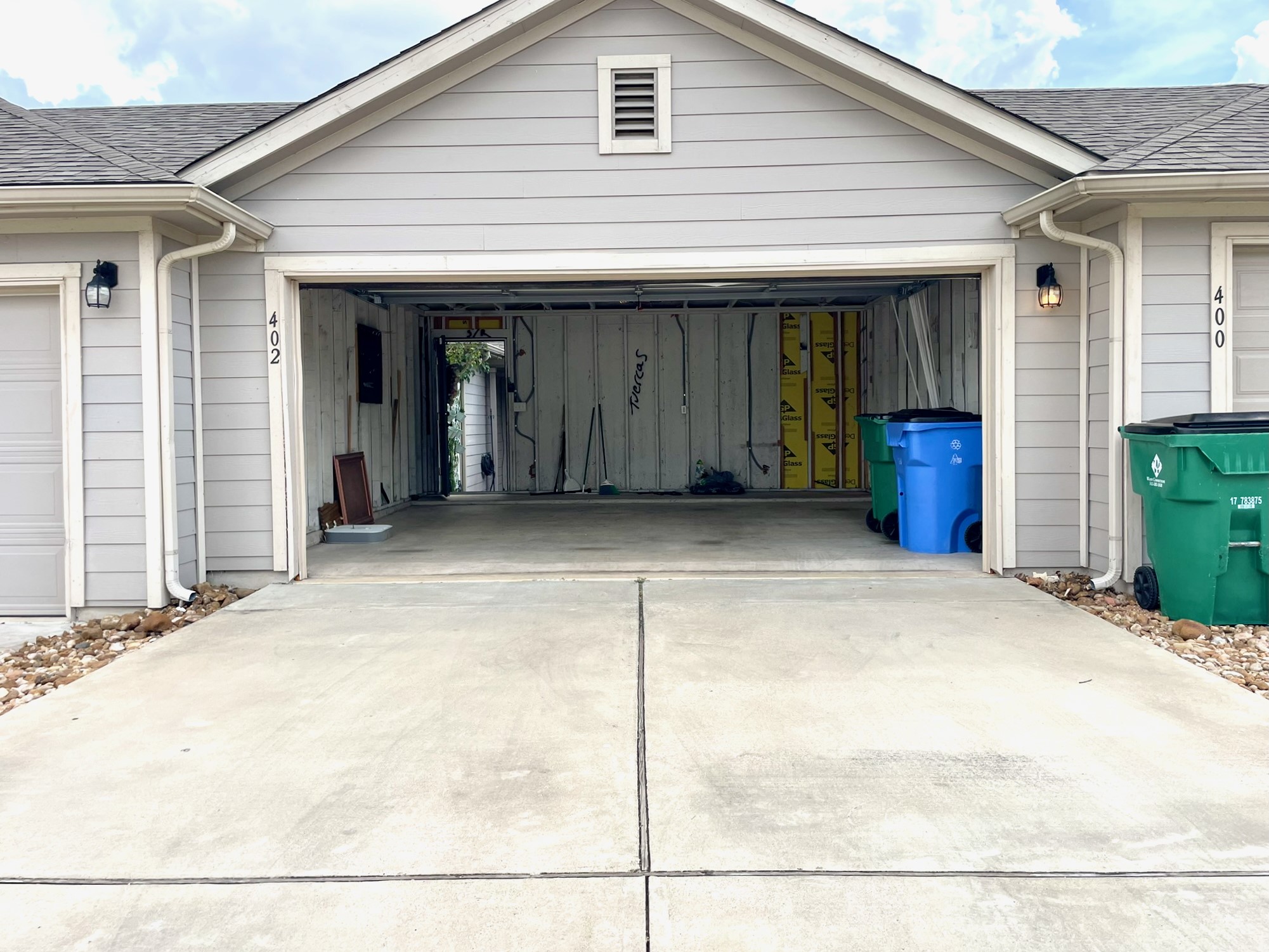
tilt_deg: -3.0
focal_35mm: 26
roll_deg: +0.7
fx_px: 953
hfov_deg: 67.3
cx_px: 634
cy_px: 476
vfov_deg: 53.1
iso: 32
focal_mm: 4.2
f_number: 1.6
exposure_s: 1/1575
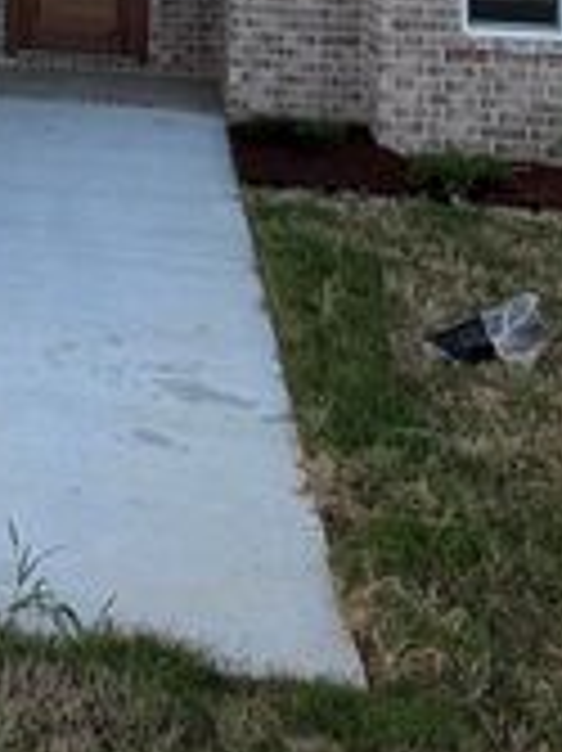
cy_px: -227
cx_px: -18
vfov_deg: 28.3
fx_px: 1214
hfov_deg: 24.7
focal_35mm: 56
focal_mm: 2.22
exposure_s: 1/502
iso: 50
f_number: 2.2
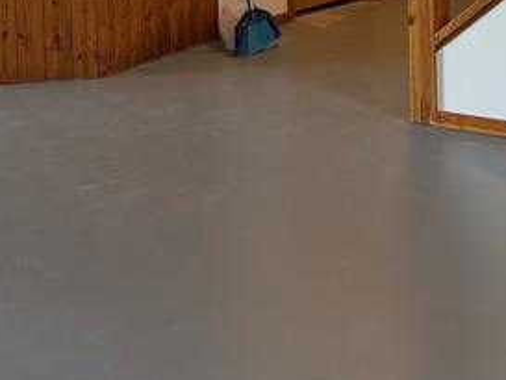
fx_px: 1316
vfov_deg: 15.5
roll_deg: +1.9
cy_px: -130
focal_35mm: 90
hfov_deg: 21.7
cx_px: 193
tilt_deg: -5.2
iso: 200
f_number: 1.78
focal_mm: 6.76
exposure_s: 1/137
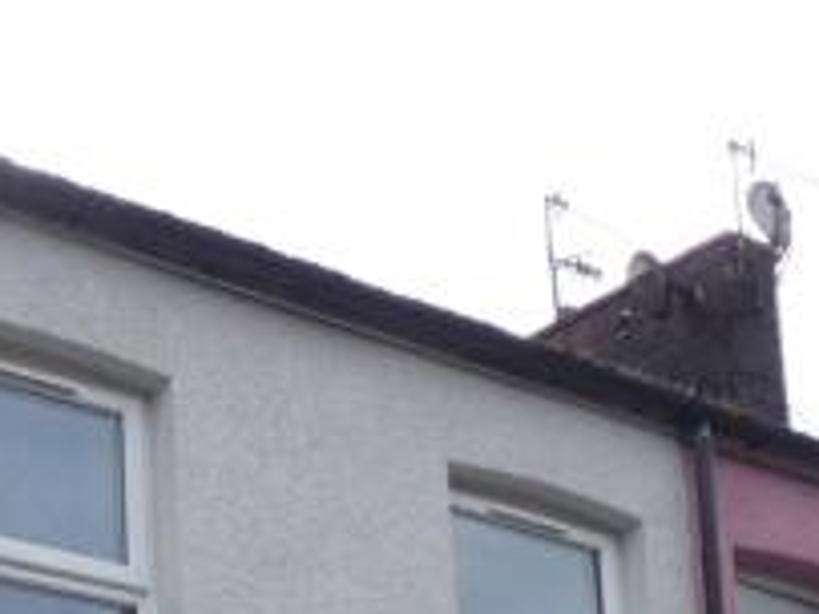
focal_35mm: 101
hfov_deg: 19.4
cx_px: 286
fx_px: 2388
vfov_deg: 13.7
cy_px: 921
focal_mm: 3.6
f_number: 2.8
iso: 80
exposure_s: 1/640
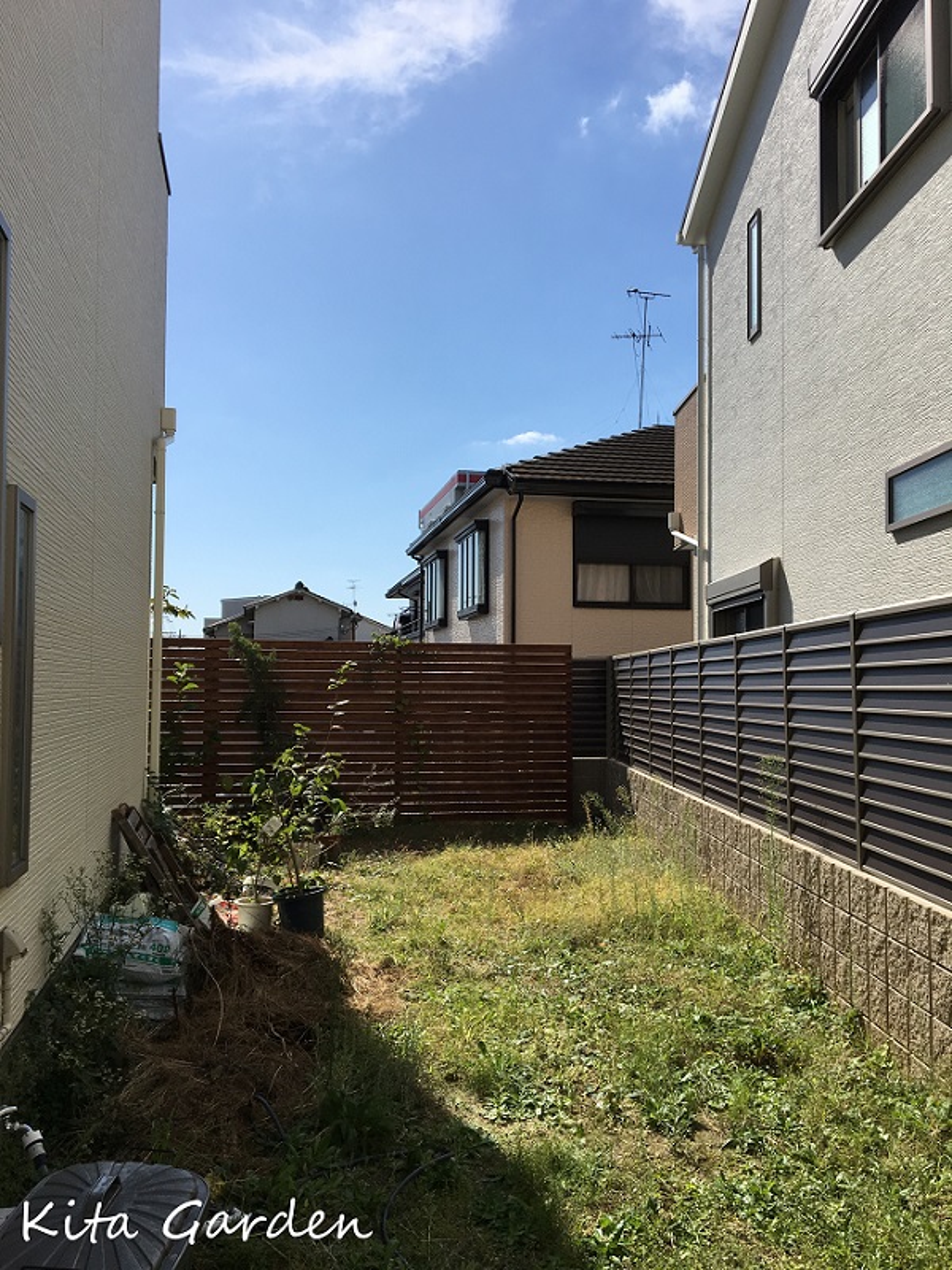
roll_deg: +0.8
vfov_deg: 61.7
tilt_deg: +2.1
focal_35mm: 29
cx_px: 476
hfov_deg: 48.2
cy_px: 635
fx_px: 1063
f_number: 2.2
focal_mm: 4.15
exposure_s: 1/2331
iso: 25
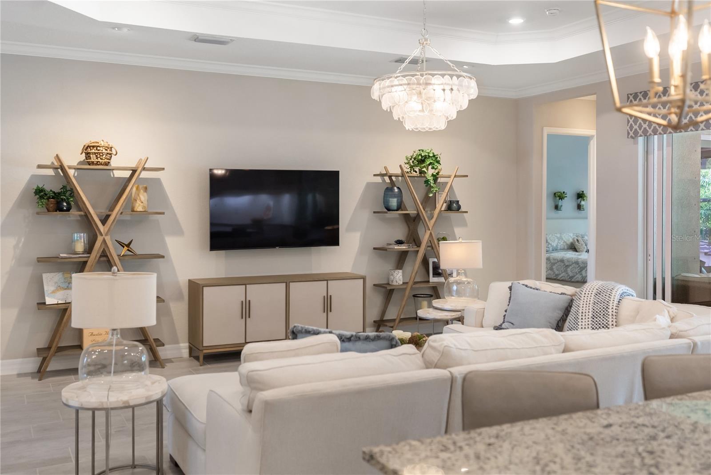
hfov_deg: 54.4
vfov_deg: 37.9
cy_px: 238
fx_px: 691
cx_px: 356
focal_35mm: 35
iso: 800
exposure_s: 1/320
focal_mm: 35
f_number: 2.8
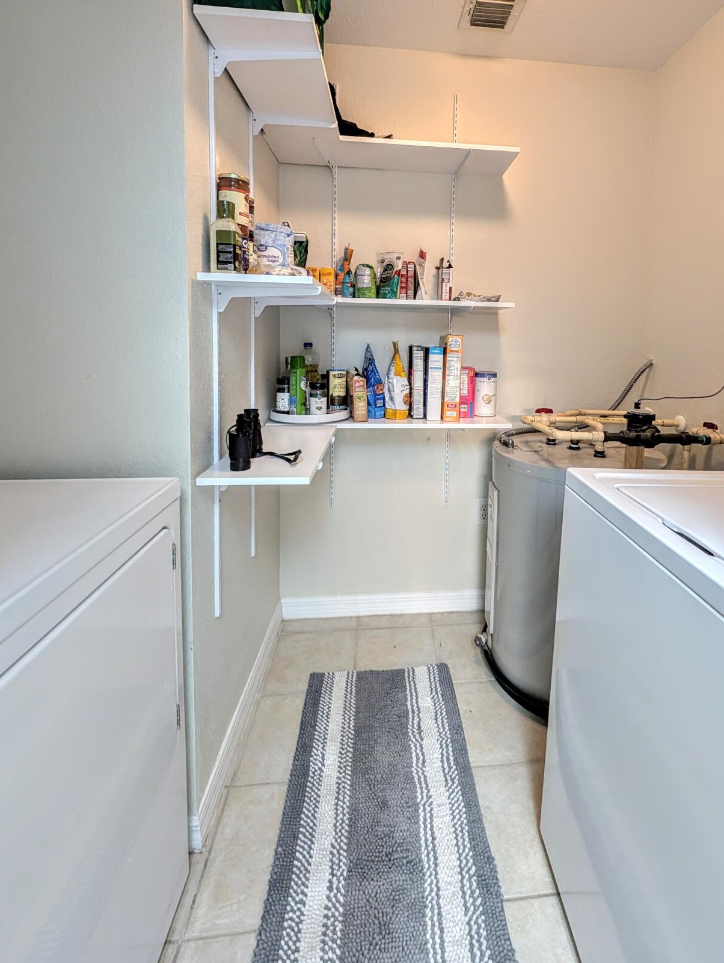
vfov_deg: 96.4
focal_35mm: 15
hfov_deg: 81.1
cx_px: 427
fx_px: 417
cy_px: 371
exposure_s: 1/24
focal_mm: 2.23
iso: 166
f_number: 1.95
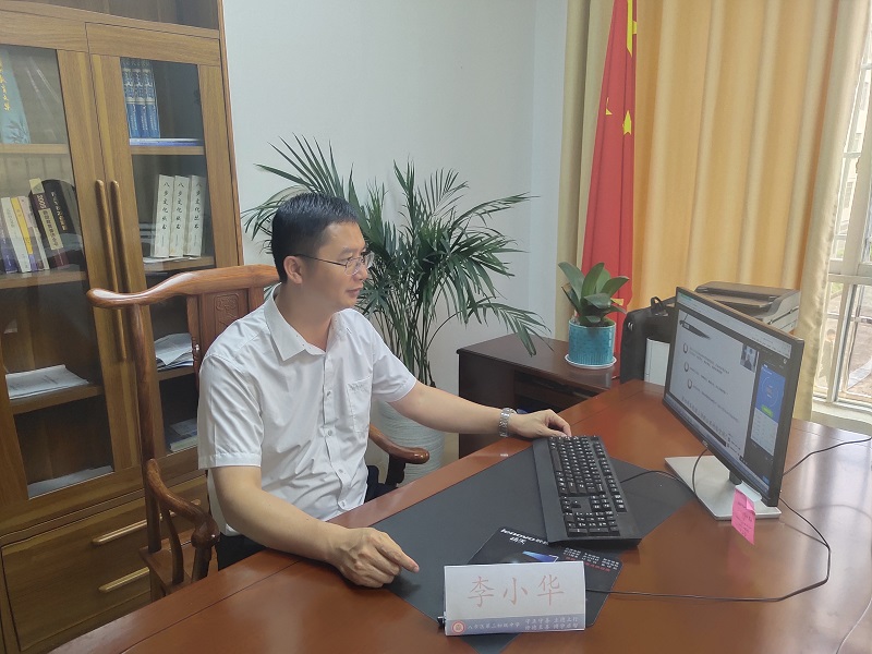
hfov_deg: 61.7
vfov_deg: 48.2
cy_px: 327
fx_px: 731
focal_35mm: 29
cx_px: 436
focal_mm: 4.27
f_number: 1.8
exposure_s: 1/50
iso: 190
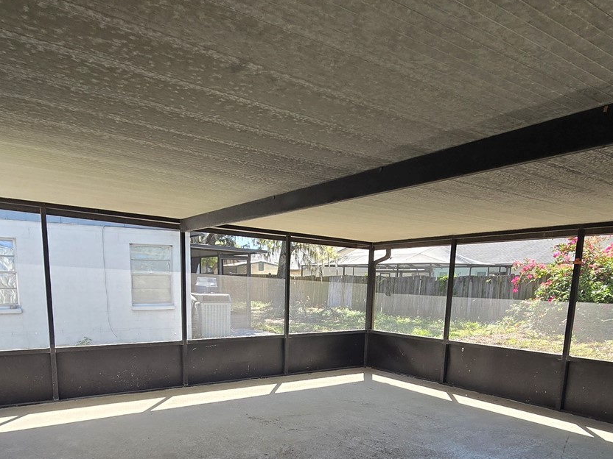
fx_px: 443
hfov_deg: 69.3
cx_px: 282
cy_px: 363
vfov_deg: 51.7
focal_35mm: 25
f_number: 2.2
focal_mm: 2.2
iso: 50
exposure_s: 1/212
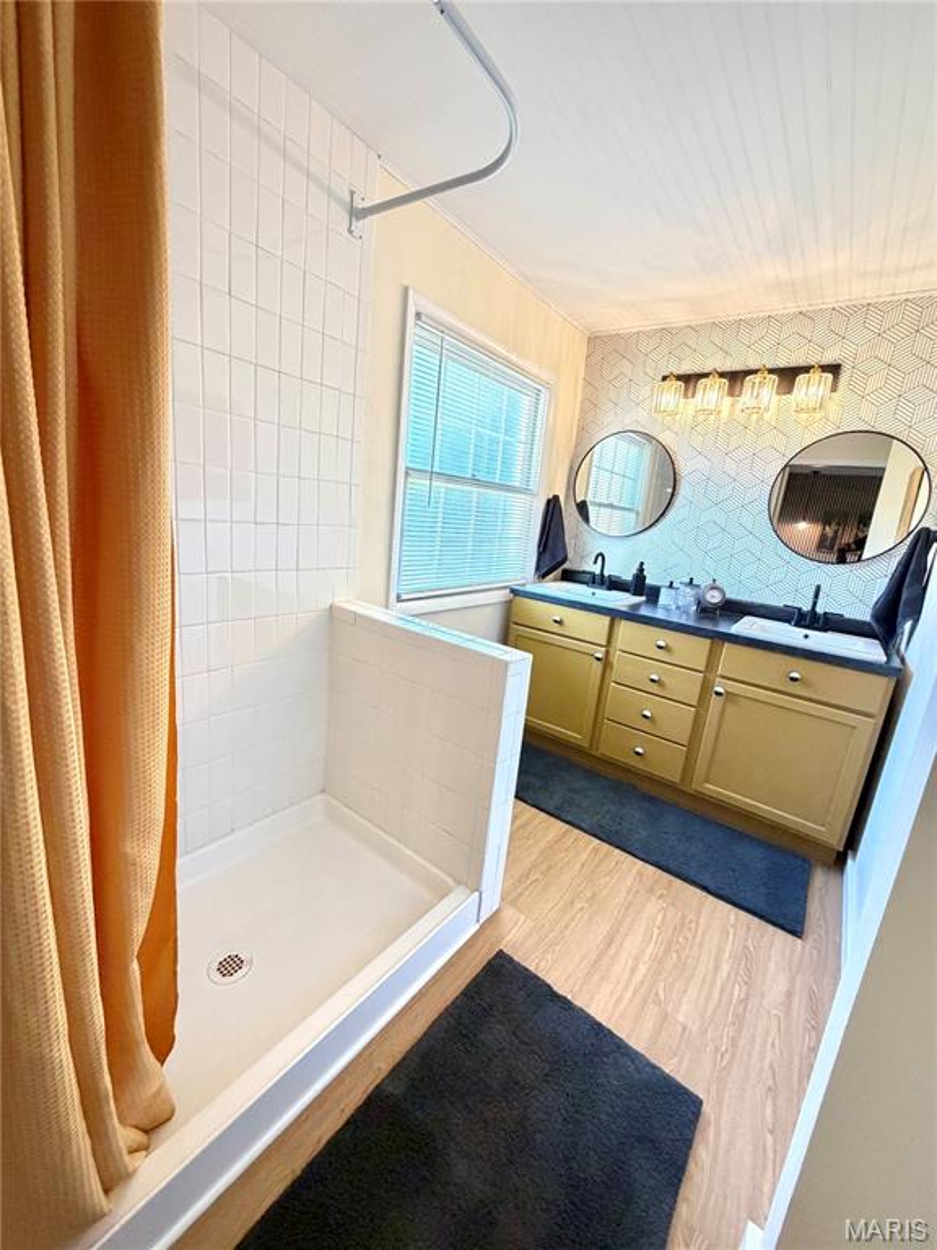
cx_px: 468
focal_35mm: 14
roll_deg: -6.9
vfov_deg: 102.1
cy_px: 625
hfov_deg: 85.7
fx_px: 505
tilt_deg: -12.9
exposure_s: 1/60
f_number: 2.2
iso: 400
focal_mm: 2.22
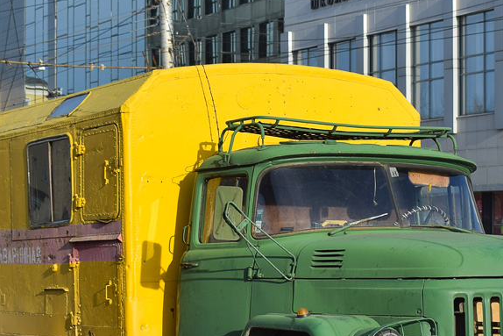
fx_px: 1314
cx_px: 329
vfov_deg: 14.5
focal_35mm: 94
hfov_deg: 21.6
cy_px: 240
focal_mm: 30
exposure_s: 1/500
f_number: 5.6
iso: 100
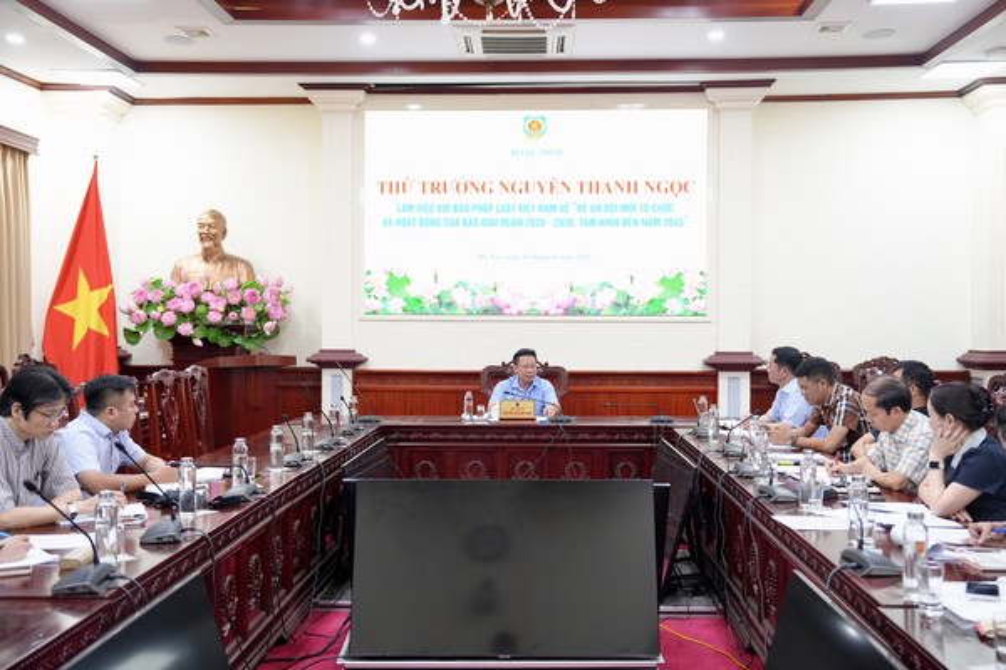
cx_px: 503
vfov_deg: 35.9
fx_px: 1034
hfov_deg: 51.9
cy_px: 335
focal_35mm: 37
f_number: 3.2
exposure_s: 1/200
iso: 2000
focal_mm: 37
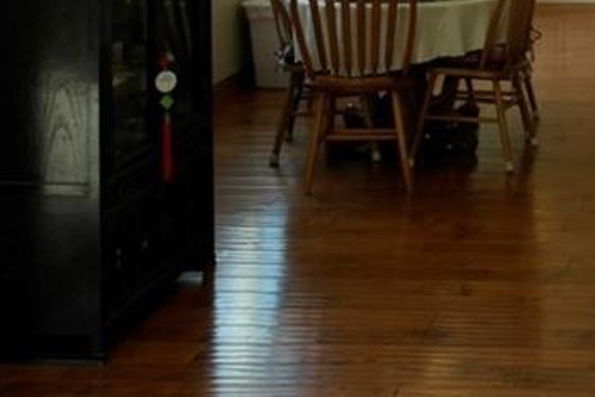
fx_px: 1157
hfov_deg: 26.4
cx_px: 668
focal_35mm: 70
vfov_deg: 18.3
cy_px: -105
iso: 100
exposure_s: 1/100
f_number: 2.8
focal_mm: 16
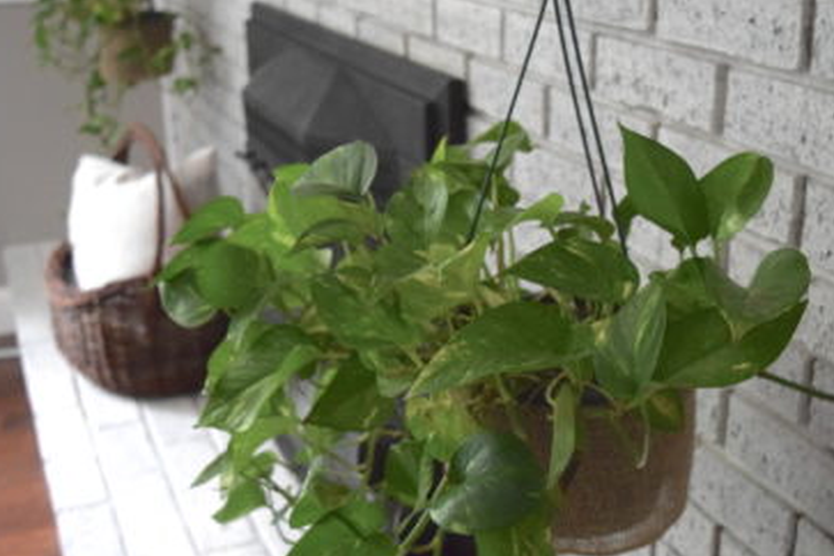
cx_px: 471
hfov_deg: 38.3
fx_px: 1197
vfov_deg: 26.0
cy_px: 376
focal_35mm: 52
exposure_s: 1/125
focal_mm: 25
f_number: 4.5
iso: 3200
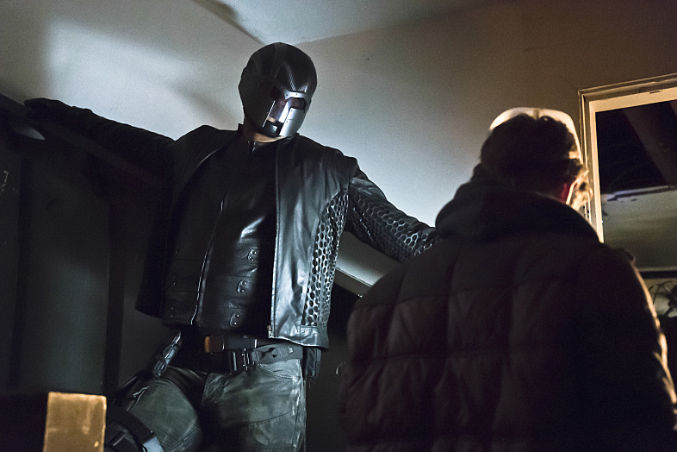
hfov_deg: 35.1
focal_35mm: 57
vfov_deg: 23.8
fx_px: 1072
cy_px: 229
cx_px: 342
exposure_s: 1/100
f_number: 4
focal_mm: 56
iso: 10000
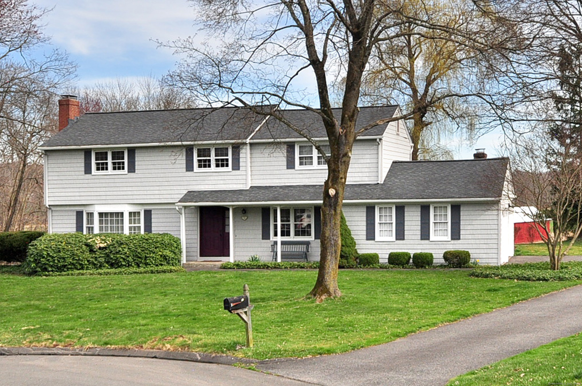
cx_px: 291
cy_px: 193
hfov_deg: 62.0
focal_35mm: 30
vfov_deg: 43.5
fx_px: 484
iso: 320
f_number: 8
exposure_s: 1/250
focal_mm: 20
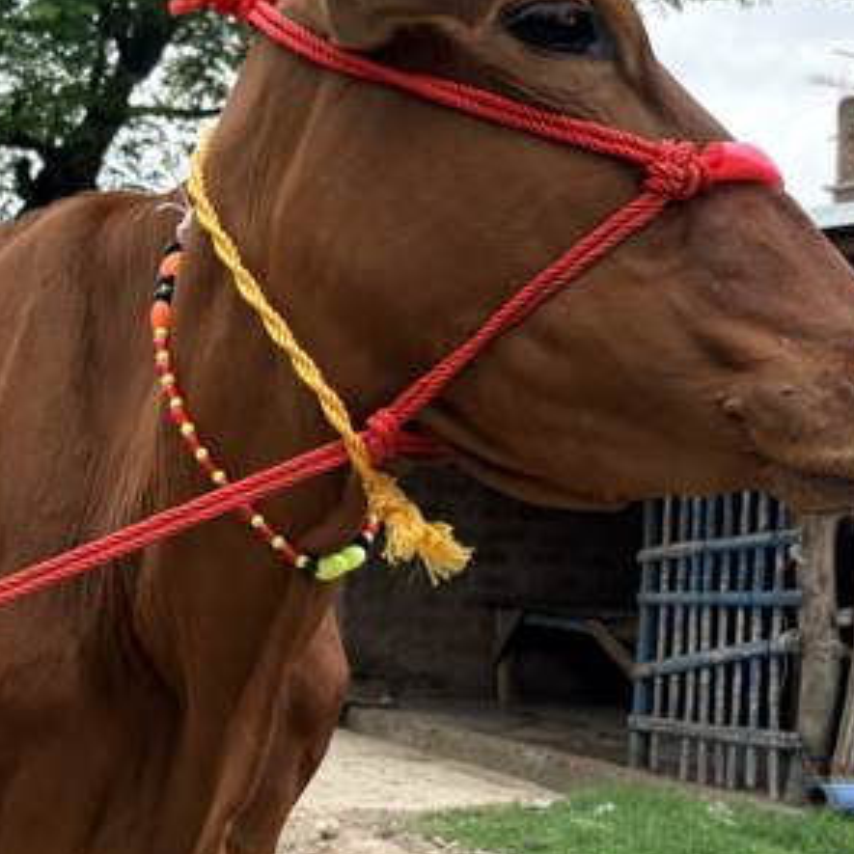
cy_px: 518
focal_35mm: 56
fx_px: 1563
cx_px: 223
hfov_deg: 30.1
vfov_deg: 30.5
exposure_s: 1/1667
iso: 50
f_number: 1.6
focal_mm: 5.96
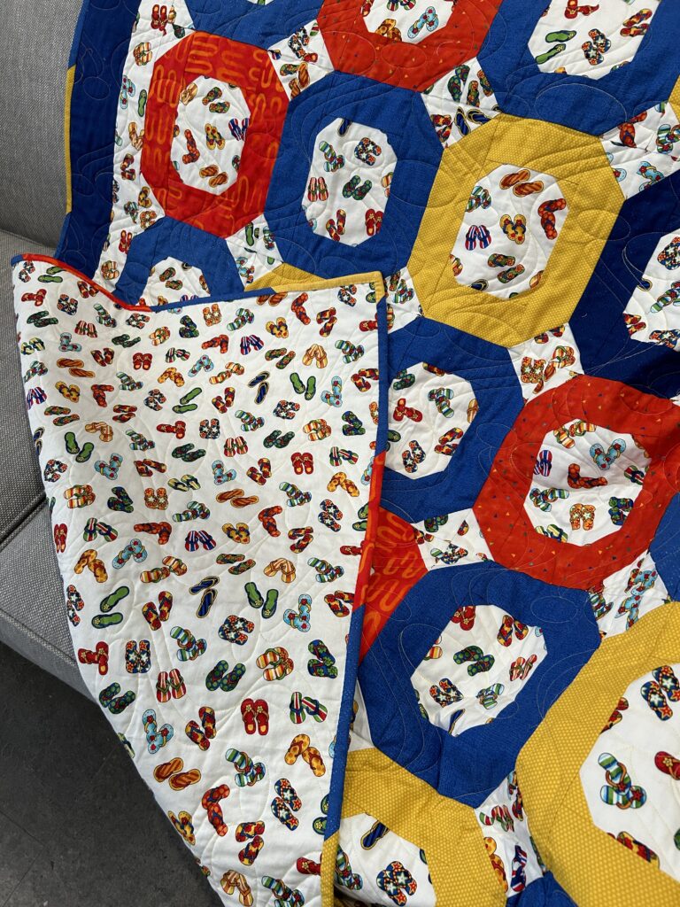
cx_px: 340
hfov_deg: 53.1
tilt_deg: -54.4
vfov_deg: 67.3
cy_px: 454
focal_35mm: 26
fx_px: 681
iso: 200
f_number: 1.5
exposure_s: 1/60
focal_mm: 5.7
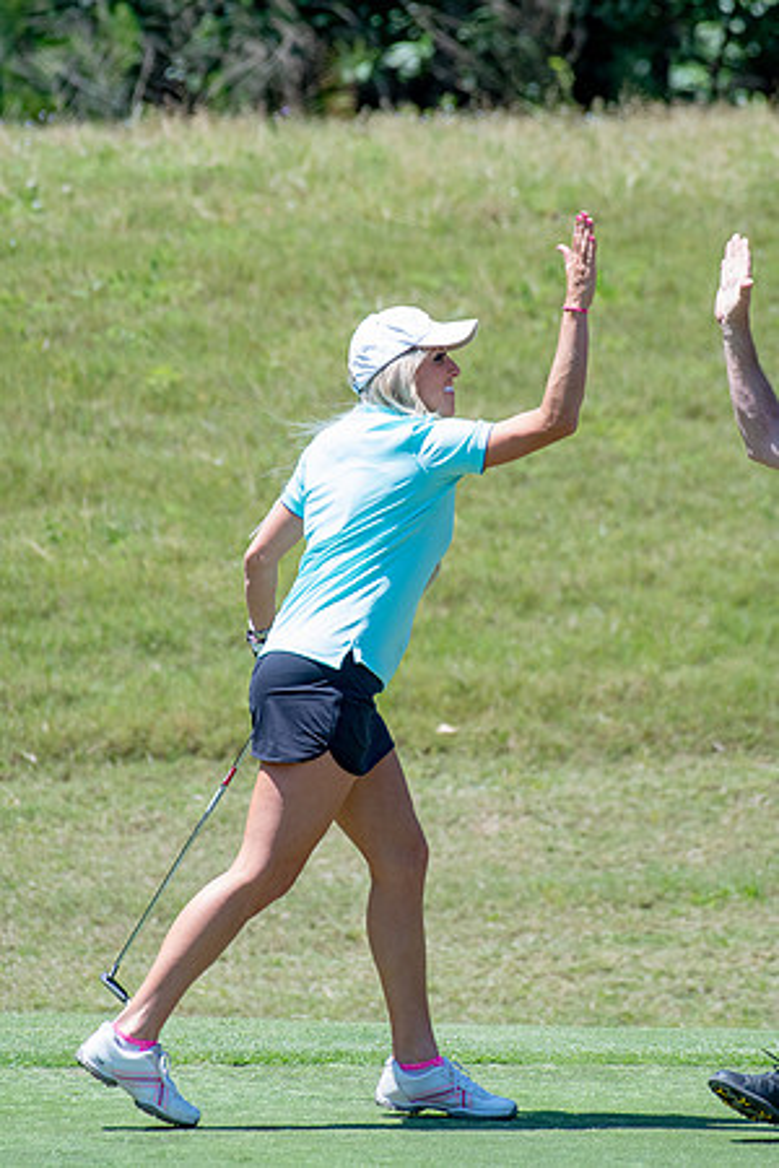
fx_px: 24342
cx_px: 390
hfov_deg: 1.8
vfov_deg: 2.7
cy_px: 584
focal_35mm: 750
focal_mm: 500
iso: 800
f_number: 6.3
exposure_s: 1/1000
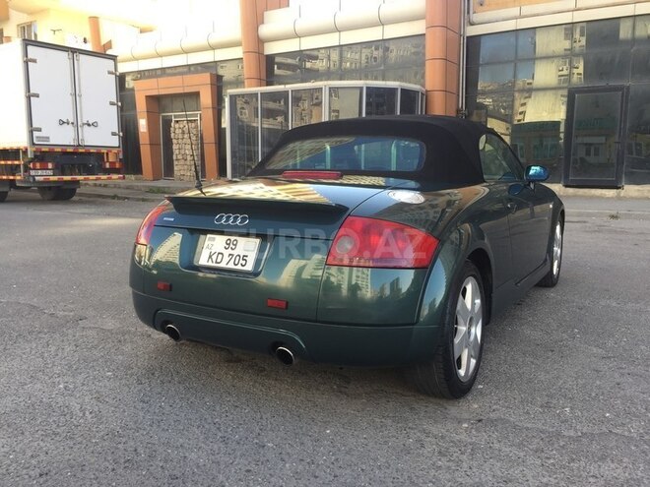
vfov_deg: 48.2
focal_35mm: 29
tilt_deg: -8.5
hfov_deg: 61.7
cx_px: 325
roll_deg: -1.6
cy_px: 244
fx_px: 545
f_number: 2.2
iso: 32
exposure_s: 1/176
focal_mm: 4.15
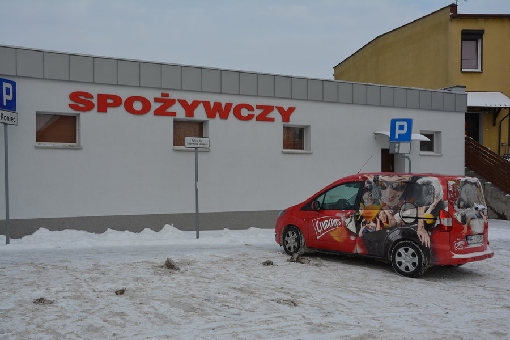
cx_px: 255
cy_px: 170
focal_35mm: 39
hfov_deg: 49.6
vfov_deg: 34.2
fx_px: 552
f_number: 8
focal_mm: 26
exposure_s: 1/250
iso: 110
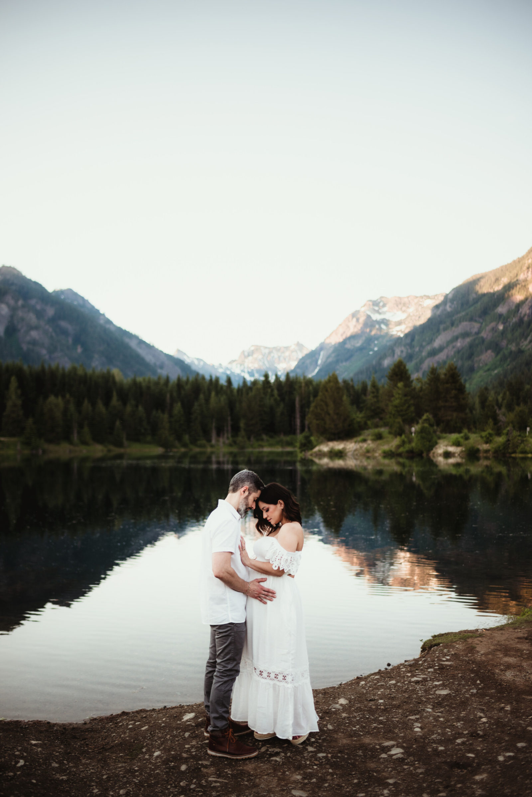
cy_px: 398
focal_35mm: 35
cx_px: 266
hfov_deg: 37.9
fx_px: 775
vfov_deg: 54.4
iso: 200
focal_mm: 35
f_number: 2
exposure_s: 1/400
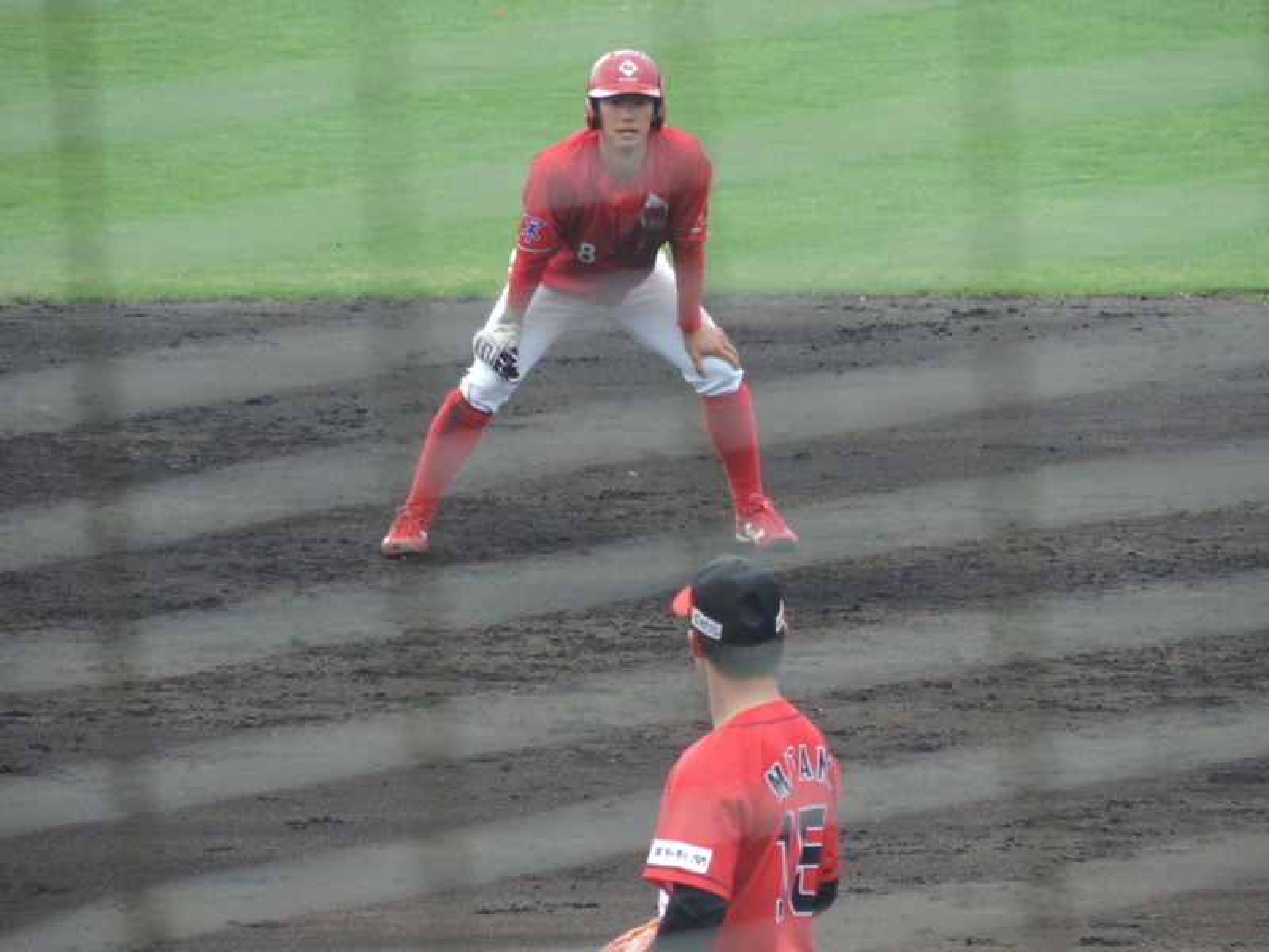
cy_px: 476
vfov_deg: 2.0
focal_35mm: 750
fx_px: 27495
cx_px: 634
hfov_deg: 2.6
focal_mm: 133.7
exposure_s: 1/320
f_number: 5.1
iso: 400
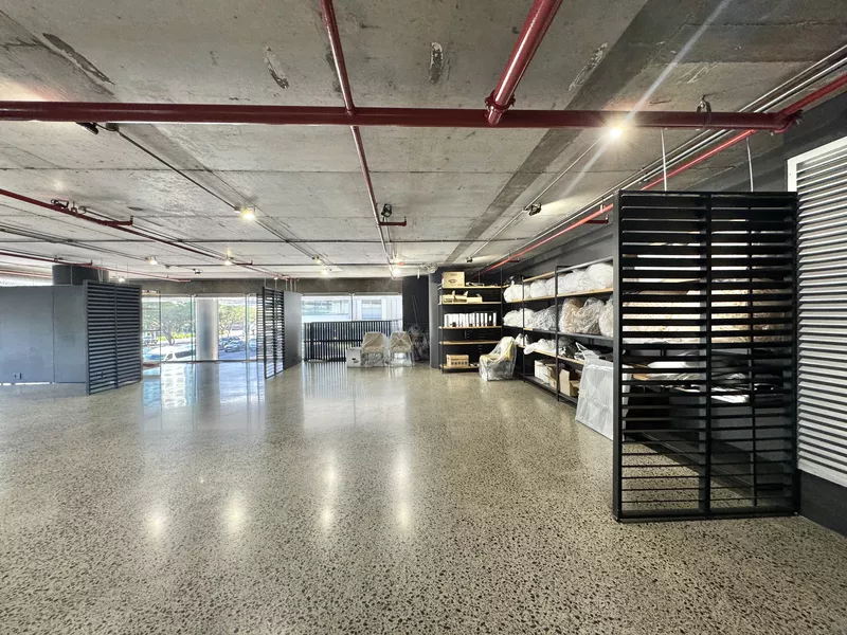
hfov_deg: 102.1
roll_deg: +0.4
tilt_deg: -1.2
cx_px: 424
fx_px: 343
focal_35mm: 14
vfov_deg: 85.7
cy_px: 318
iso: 200
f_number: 2.2
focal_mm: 2.22
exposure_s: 1/100
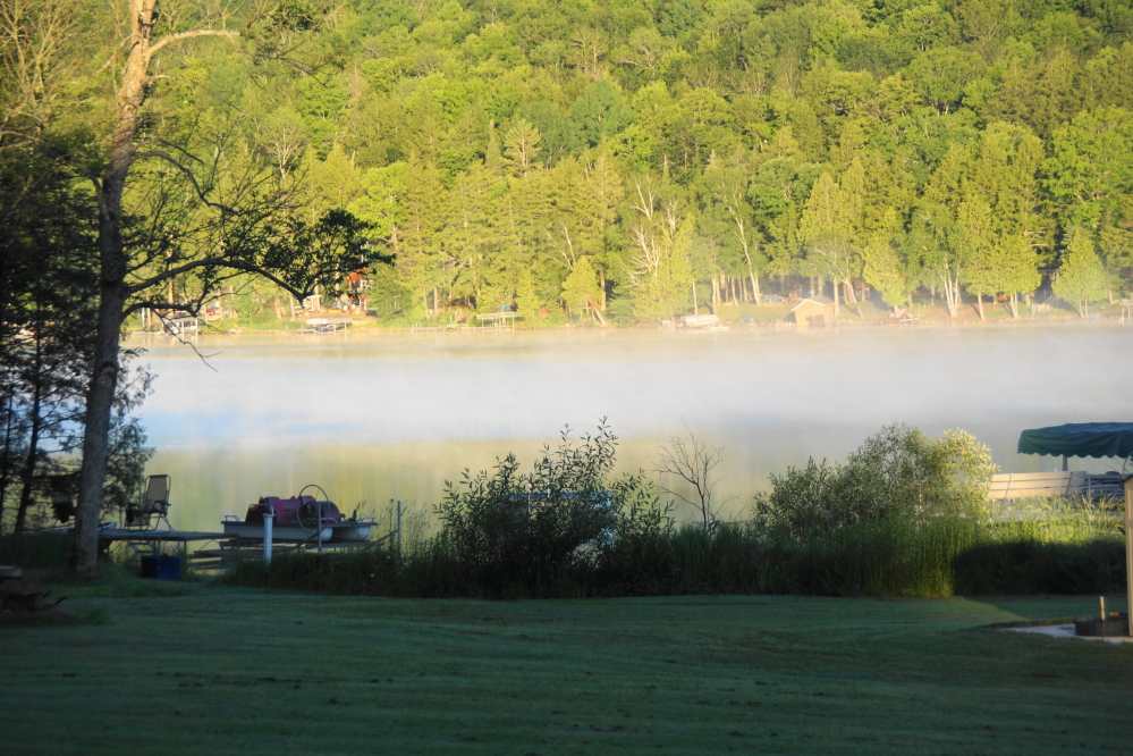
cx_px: 566
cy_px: 378
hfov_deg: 13.7
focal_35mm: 150
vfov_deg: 9.1
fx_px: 4720
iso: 200
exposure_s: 1/160
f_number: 5.6
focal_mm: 100
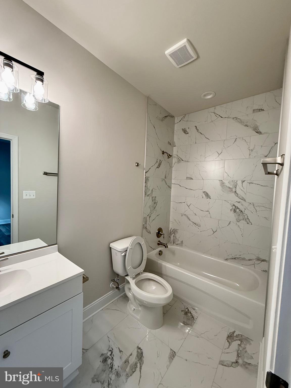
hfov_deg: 85.7
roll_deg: -2.6
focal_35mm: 14
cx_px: 146
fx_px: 157
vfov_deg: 102.1
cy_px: 194
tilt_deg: -1.7
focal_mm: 2.22
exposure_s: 1/120
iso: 125
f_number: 2.2
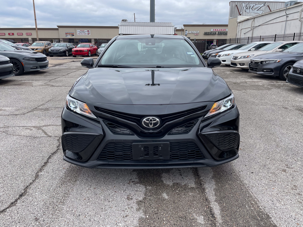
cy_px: 114
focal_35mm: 26
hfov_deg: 67.3
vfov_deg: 53.1
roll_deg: -0.2
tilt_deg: -16.5
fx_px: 228
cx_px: 152
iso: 32
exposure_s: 1/640
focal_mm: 4.2
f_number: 1.6
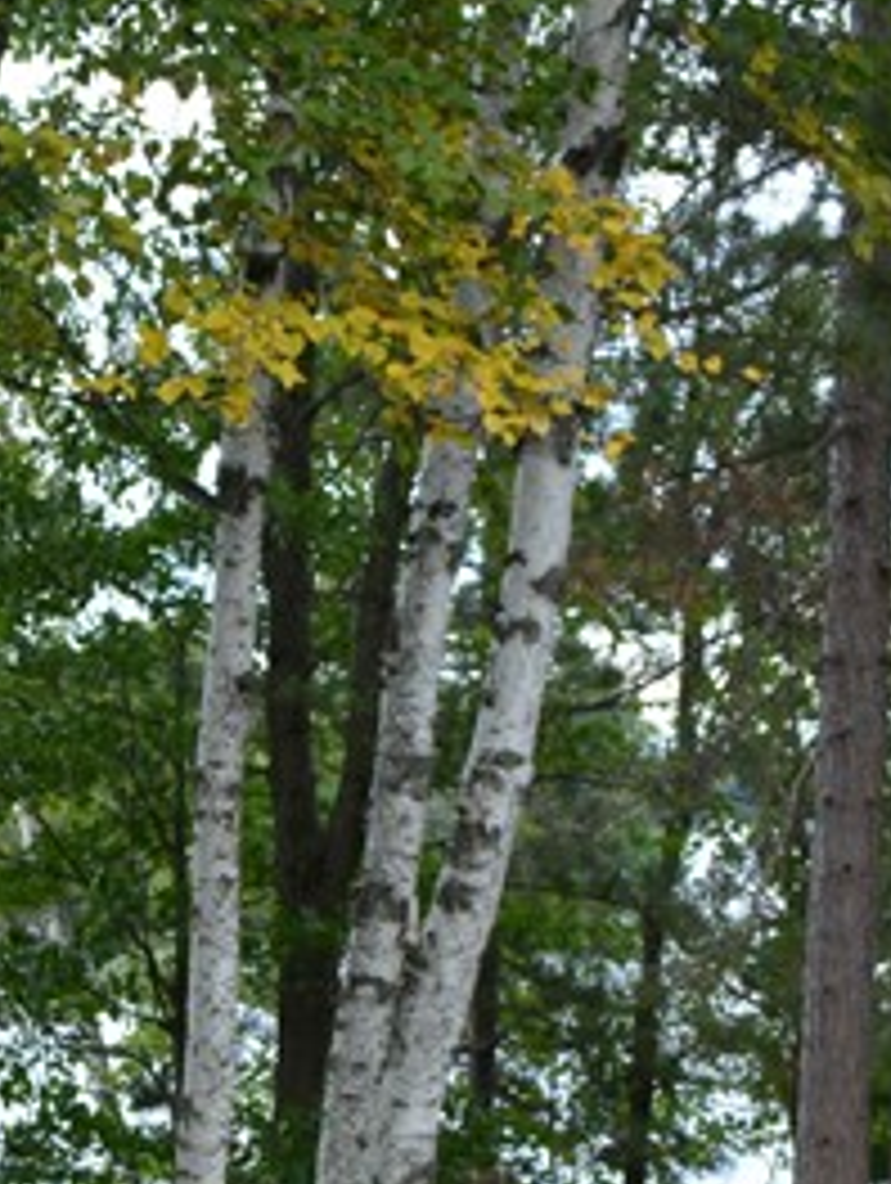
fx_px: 3663
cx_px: -729
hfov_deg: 12.6
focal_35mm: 107
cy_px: 1405
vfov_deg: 17.5
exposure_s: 1/125
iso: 220
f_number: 5.6
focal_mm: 18
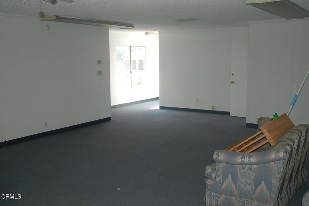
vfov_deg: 31.8
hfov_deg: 46.4
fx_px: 360
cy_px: 103
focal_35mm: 42
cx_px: 154
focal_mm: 28
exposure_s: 1/400
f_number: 4.2
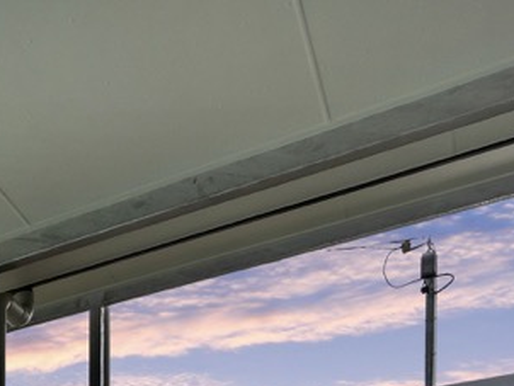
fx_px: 847
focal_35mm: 57
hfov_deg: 23.8
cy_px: 658
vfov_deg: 20.0
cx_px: -322
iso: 800
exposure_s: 1/250
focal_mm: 14
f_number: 8
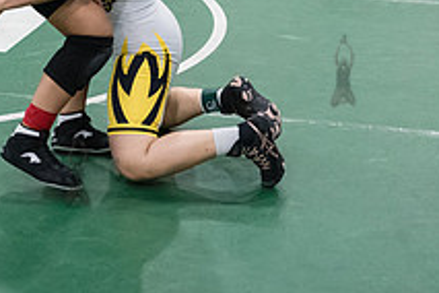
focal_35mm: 109
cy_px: -30
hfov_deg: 18.5
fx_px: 1329
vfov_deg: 12.4
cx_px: 76
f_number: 3.2
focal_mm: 40
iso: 8000
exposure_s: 1/500
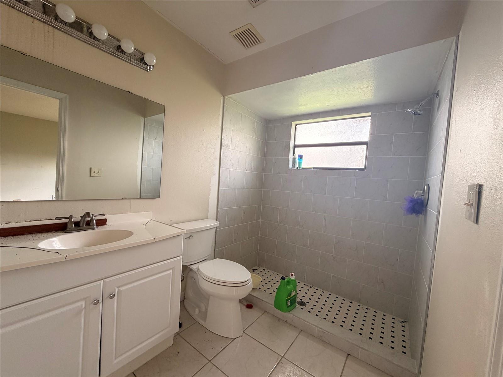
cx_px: 252
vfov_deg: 85.7
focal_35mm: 14
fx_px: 203
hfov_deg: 102.1
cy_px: 188
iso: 200
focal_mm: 2.22
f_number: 2.2
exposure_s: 1/121
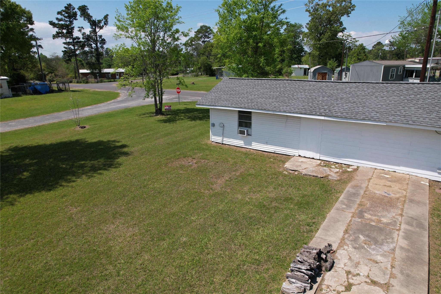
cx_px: 220
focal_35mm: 22
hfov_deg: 78.6
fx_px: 269
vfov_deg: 57.2
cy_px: 147
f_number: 2.8
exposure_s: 1/160
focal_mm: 8.38
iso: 100
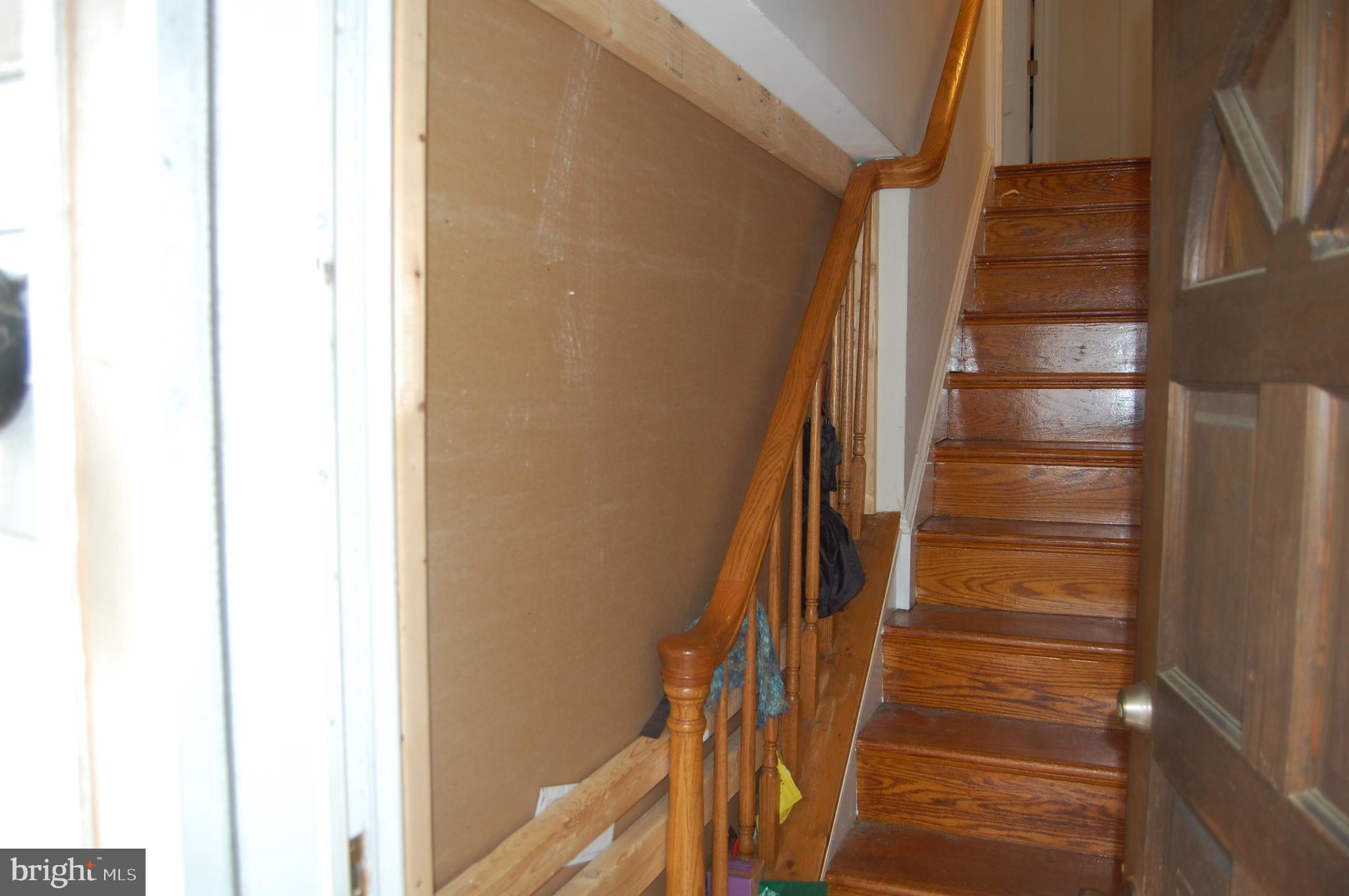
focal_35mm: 27
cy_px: 448
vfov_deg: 47.8
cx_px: 674
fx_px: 1011
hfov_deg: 67.4
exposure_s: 1/60
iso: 400
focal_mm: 18
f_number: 3.5
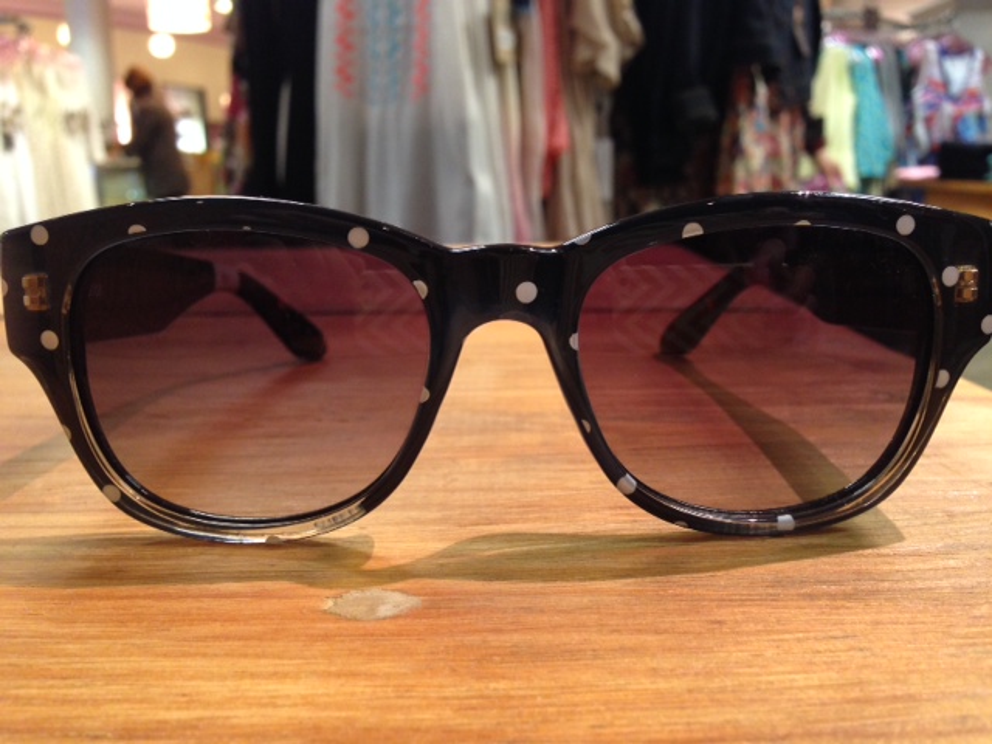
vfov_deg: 42.9
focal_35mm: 33
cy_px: 372
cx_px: 496
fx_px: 946
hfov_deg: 55.4
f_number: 2.4
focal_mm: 4.12
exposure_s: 1/20
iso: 125
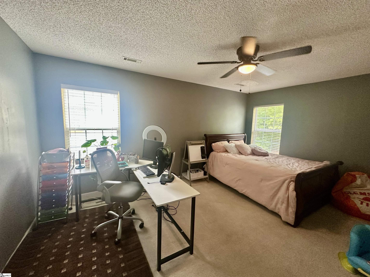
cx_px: 185
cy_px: 138
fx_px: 150
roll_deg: -1.7
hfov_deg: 102.1
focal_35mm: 14
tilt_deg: -6.7
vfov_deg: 85.7
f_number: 2.2
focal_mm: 2.22
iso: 250
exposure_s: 1/99
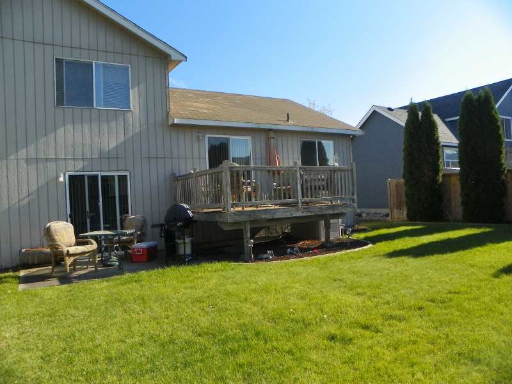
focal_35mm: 26
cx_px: 256
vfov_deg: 53.1
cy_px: 192
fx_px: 385
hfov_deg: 67.3
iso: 64
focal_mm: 4.6
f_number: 4.5
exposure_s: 1/400
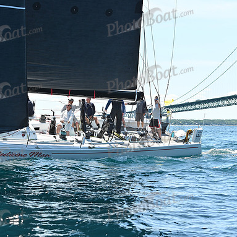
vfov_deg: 19.3
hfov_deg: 19.2
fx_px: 697
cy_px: 118
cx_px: 75
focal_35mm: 90
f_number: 5.6
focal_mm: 70
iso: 320
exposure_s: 1/1000
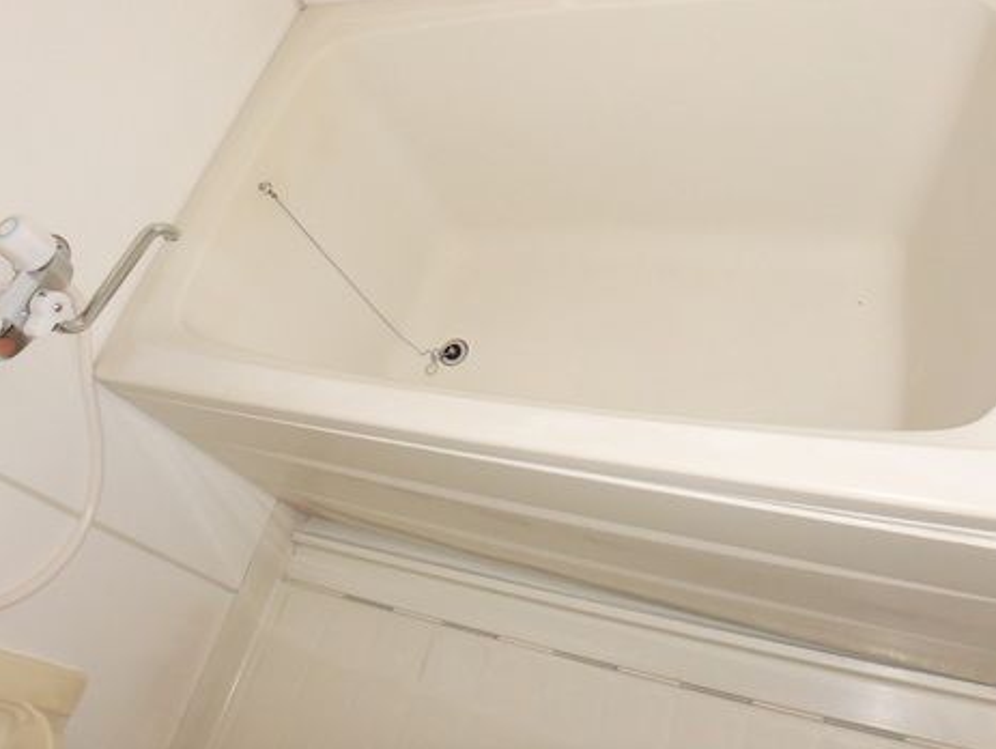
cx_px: 514
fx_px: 835
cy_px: 303
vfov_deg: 48.0
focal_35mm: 29
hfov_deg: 61.6
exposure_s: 1/30
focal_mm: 3.7
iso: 400
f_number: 3.5
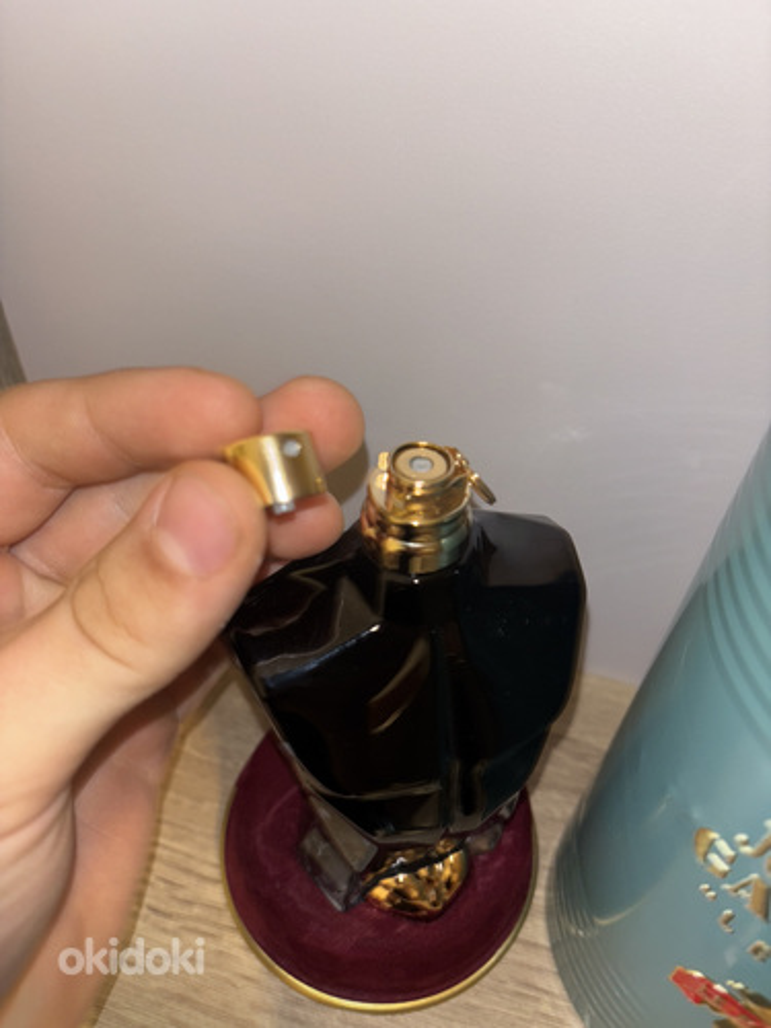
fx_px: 772
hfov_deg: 53.1
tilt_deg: -46.8
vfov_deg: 67.3
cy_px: 514
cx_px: 386
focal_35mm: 26
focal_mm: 5.96
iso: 32
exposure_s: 1/4
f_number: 1.6
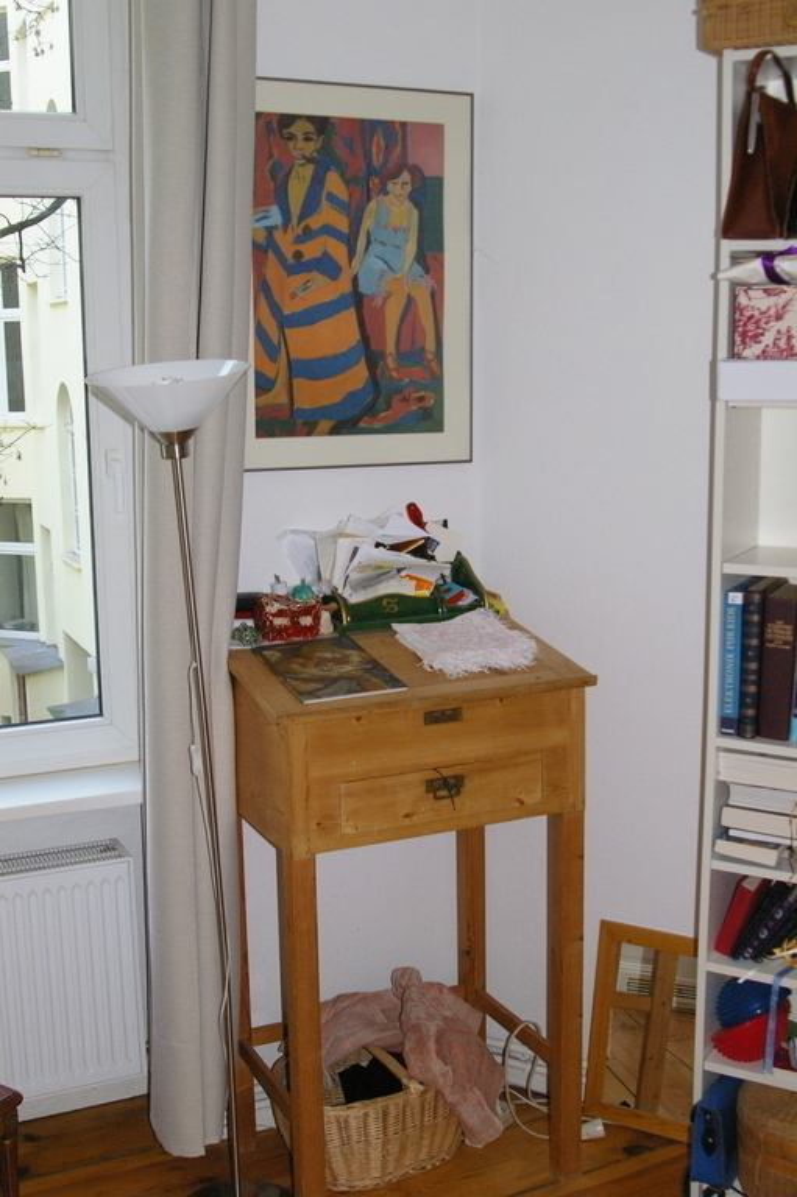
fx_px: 1397
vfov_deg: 46.4
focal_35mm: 42
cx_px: 398
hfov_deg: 31.9
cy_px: 598
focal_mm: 28
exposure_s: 1/45
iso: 1600
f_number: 5.6
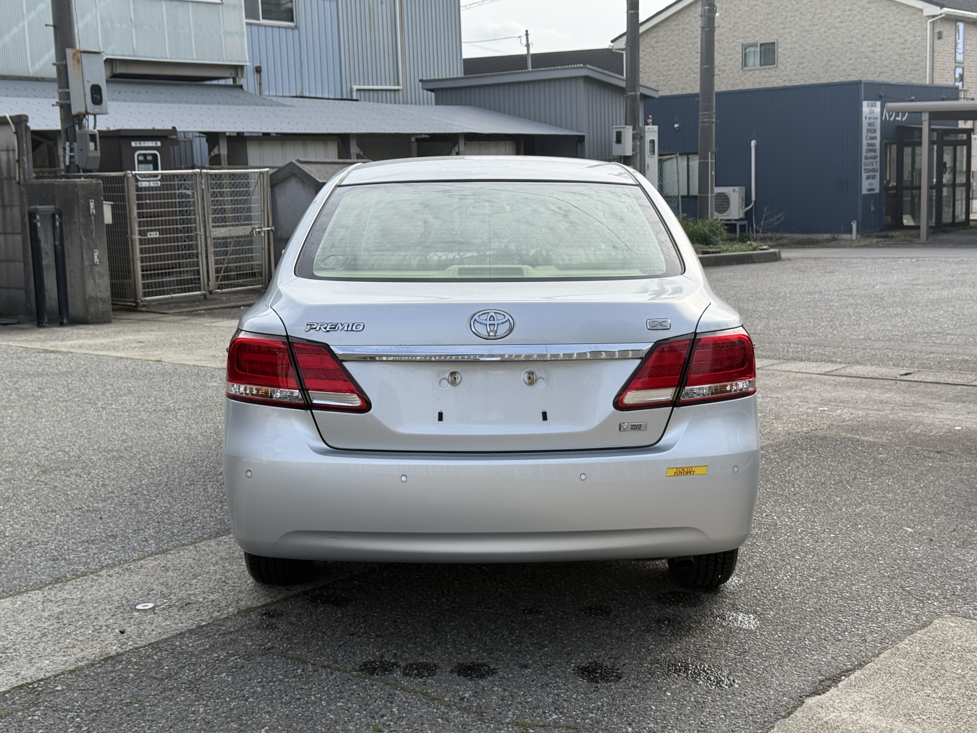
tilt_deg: -7.4
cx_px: 488
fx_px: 1355
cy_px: 366
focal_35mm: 48
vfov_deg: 30.3
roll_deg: +1.5
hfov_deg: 39.7
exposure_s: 1/2762
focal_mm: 6.76
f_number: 1.78
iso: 64
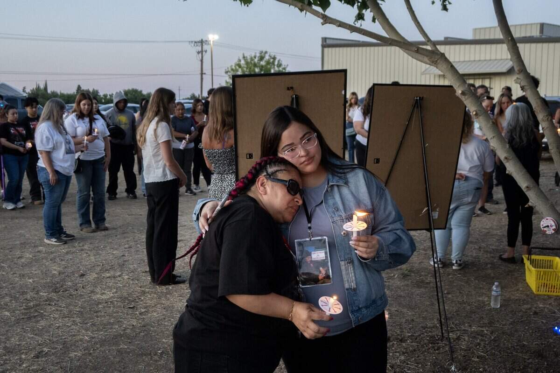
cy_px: 186
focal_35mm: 43
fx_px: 669
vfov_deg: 31.2
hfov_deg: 45.4
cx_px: 280
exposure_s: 1/125
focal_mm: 29
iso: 2000
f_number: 5.6
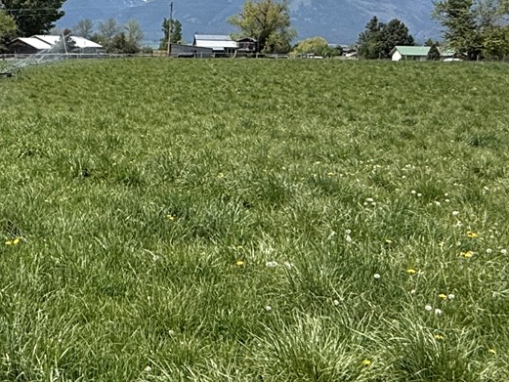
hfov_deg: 30.0
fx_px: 809
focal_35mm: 55
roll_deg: -1.3
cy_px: 139
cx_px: -97
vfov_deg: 26.5
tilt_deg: -6.7
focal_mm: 2.22
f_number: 2.2
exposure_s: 1/2611
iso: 50
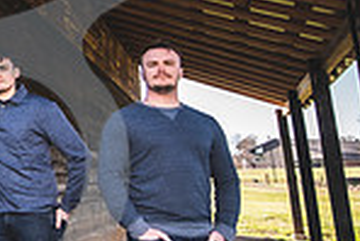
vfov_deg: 24.4
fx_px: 551
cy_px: 57
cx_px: -156
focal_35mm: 55
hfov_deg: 27.3
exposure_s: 1/800
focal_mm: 14
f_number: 2.8
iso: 200
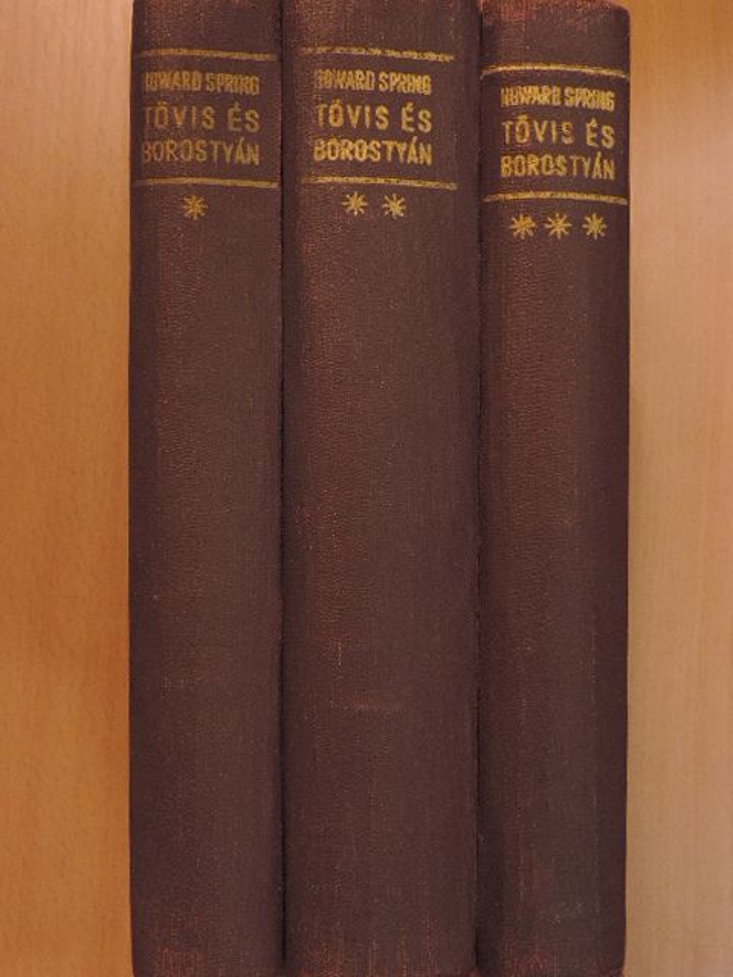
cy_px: 488
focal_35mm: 43
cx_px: 366
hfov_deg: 33.6
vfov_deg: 43.9
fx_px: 1214
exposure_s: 1/100
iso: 800
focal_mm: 7.6
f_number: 3.4
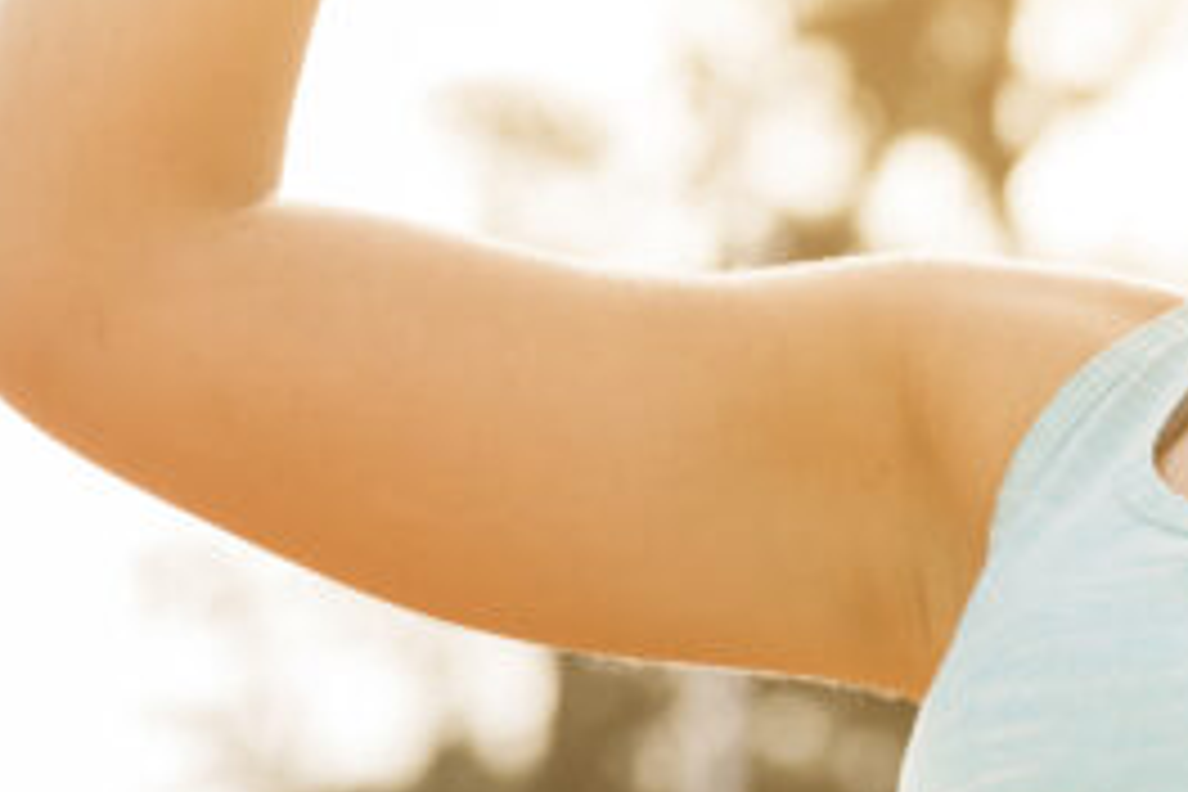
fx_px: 6995
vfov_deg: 6.4
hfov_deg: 9.6
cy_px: -158
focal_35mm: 212
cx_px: 1282
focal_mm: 65
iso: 80
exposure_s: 1/500
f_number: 3.2
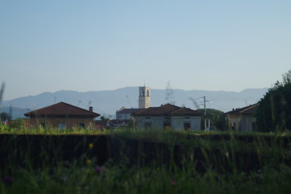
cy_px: 97
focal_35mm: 79
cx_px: 146
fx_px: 639
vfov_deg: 17.3
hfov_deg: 25.7
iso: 100
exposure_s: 1/500
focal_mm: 53
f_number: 4
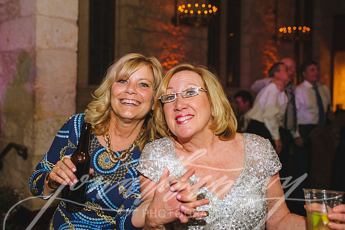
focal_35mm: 40
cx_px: 161
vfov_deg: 33.0
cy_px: 97
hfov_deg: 47.9
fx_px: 388
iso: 1000
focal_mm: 35
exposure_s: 1/200
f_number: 3.5
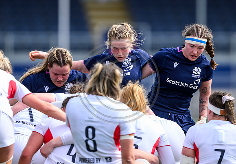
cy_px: 54
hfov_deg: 3.3
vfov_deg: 2.3
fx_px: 4123
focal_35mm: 621
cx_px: 119
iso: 500
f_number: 3.2
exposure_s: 1/3200
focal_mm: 400
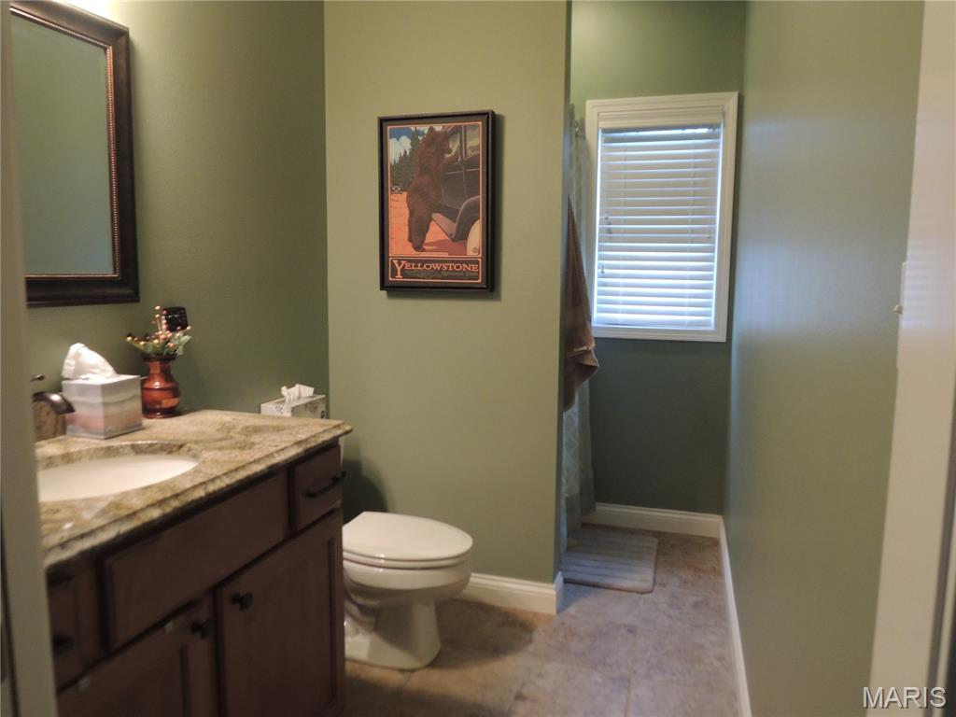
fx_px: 663
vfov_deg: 56.8
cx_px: 478
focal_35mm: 24
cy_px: 358
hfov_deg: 71.6
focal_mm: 4.3
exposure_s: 1/15
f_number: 2.8
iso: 400
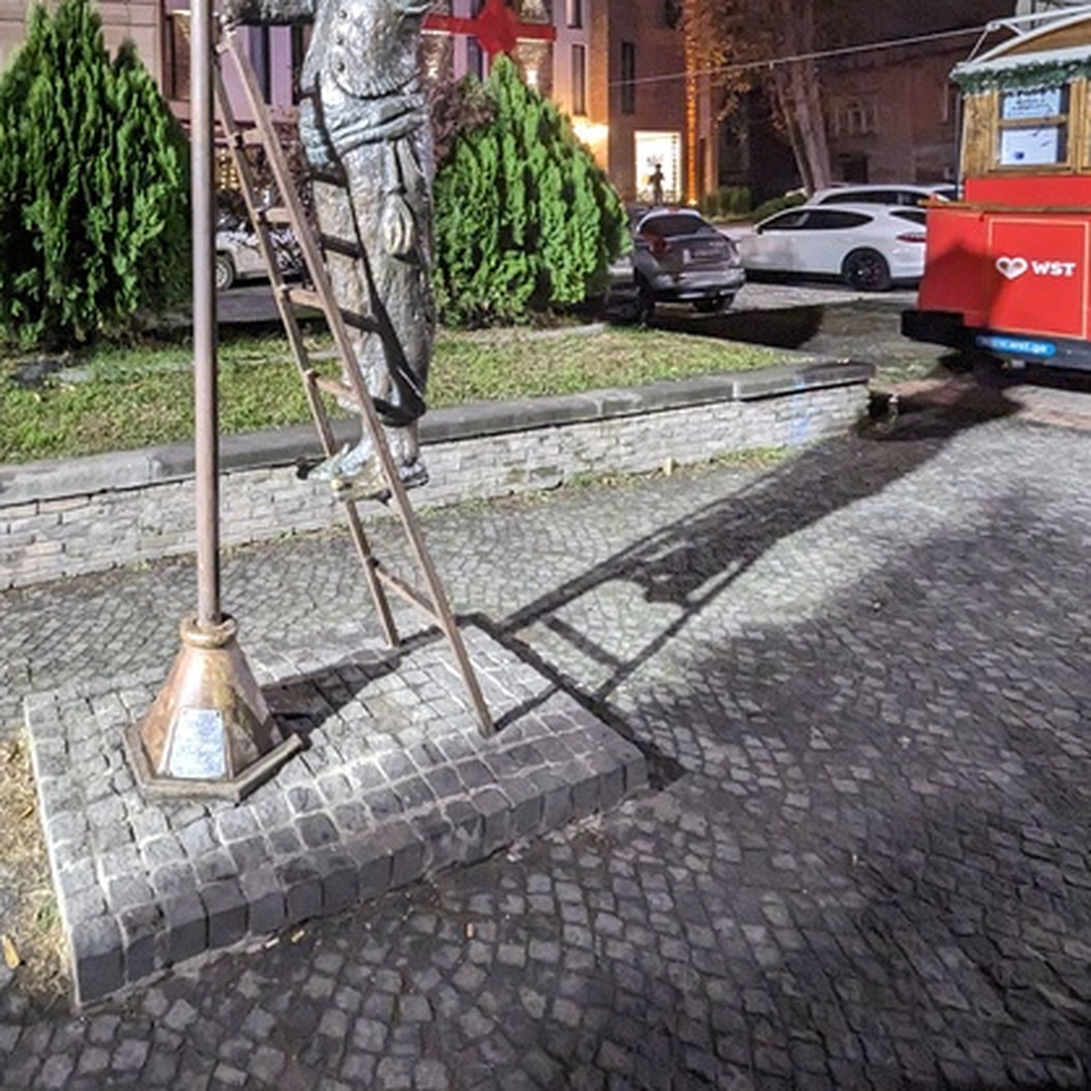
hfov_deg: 66.6
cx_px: 316
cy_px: 258
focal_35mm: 22
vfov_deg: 64.9
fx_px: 784
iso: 965
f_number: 2.2
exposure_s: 1/25
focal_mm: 1.95
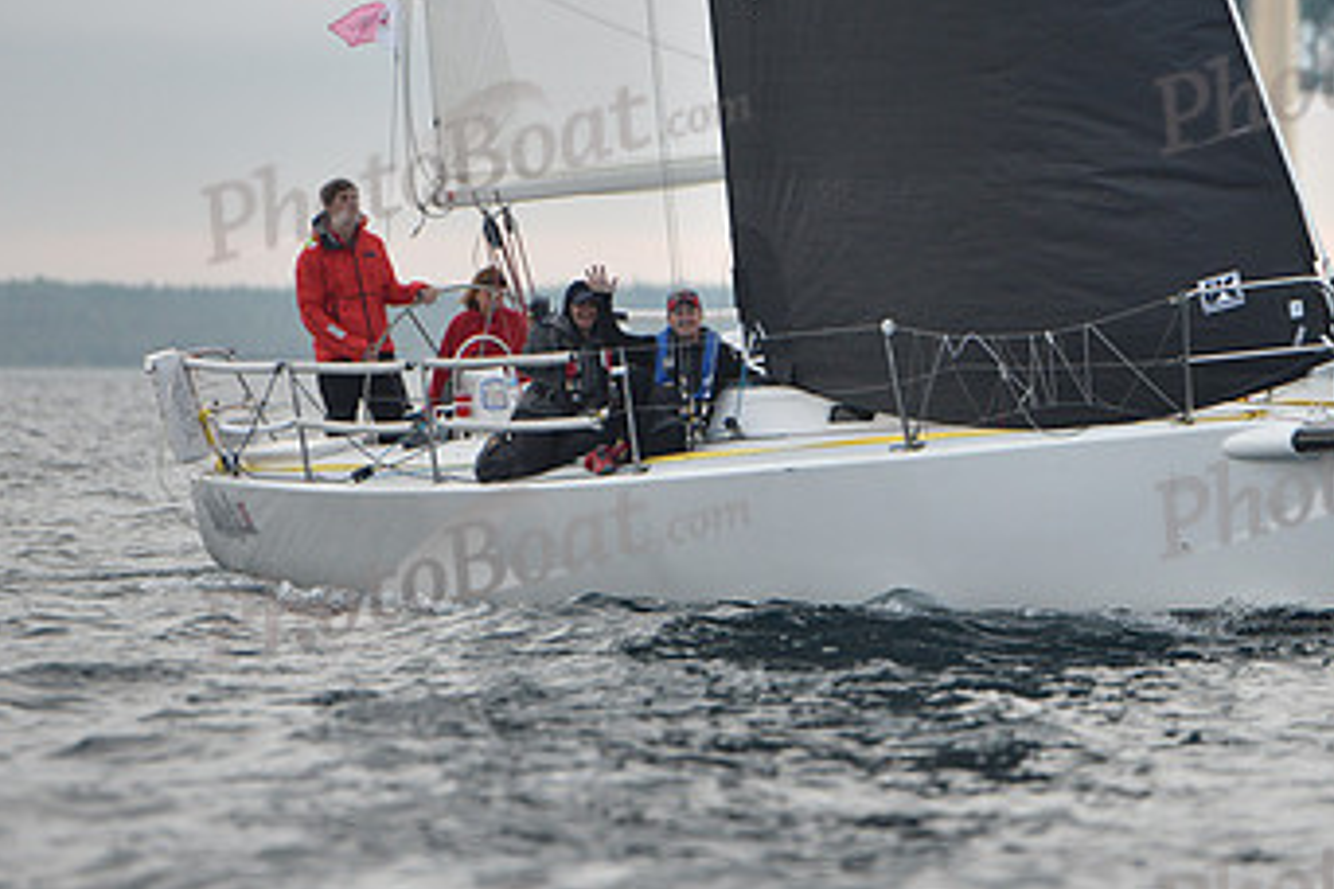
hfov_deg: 6.1
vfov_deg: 4.1
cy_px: 310
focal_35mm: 339
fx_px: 12561
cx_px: 956
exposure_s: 1/640
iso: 640
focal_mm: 200
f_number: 3.2
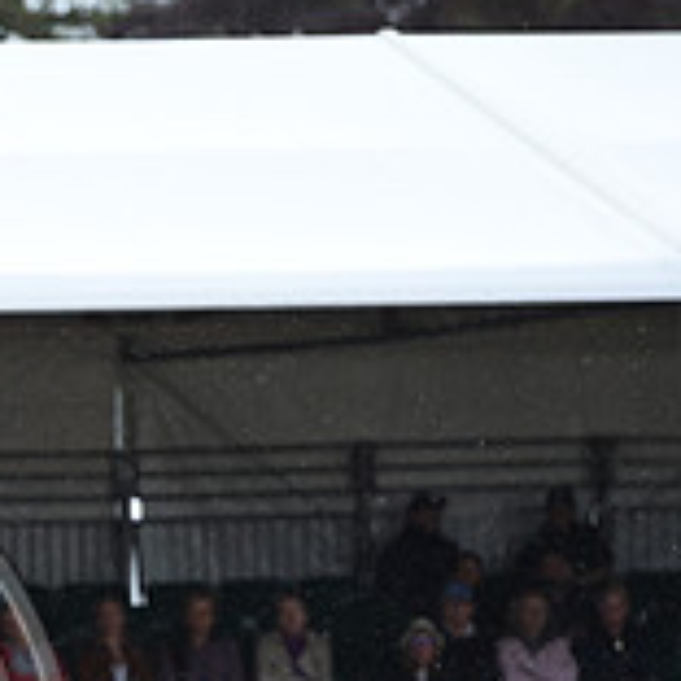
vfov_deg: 3.1
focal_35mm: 569
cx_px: -419
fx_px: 12664
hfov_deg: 3.1
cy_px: 746
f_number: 5
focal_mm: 180
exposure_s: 1/1250
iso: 640
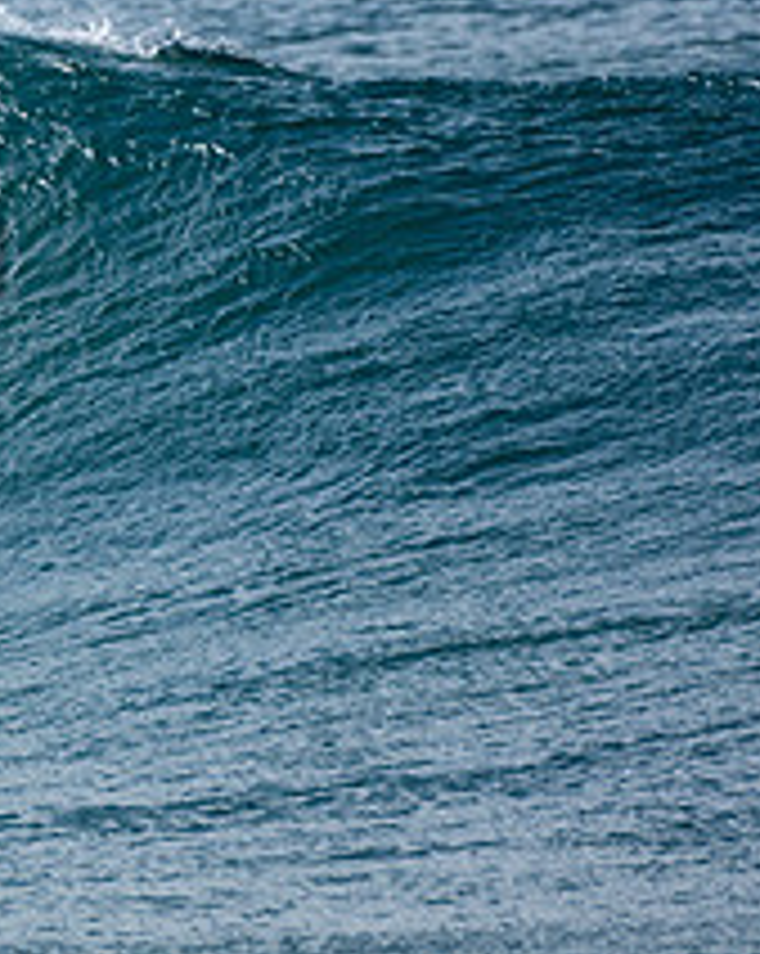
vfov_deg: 1.0
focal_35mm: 1930
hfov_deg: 0.8
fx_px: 54382
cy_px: 196
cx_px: -468
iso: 110
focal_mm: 500
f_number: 5.6
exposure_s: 1/800
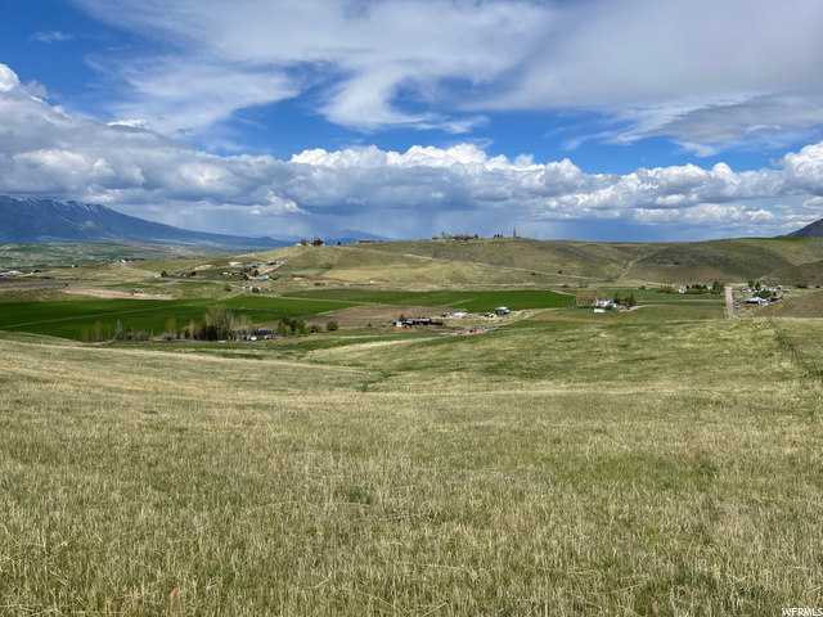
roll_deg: -0.8
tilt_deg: -5.6
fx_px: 618
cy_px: 308
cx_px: 412
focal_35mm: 26
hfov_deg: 67.3
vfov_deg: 53.1
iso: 32
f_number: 1.6
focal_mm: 5.1
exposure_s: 1/6579
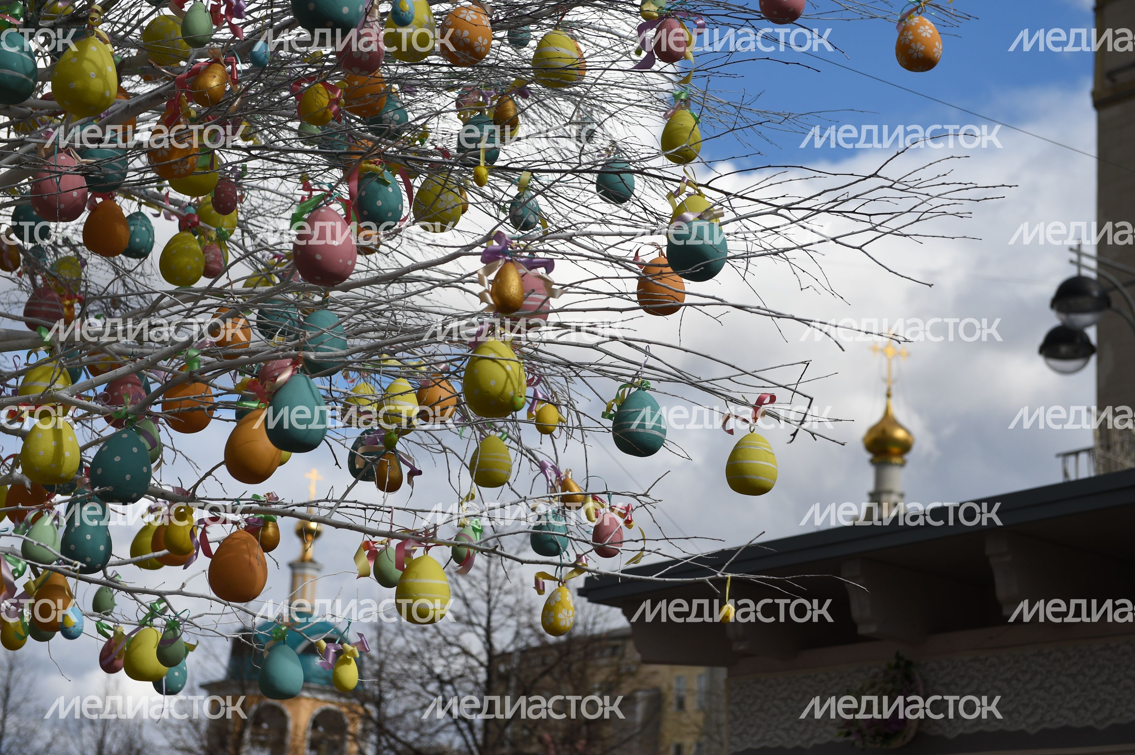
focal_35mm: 70
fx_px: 2206
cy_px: 378
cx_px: 568
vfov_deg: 19.4
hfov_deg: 28.9
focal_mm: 70
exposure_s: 1/8000
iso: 640
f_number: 5
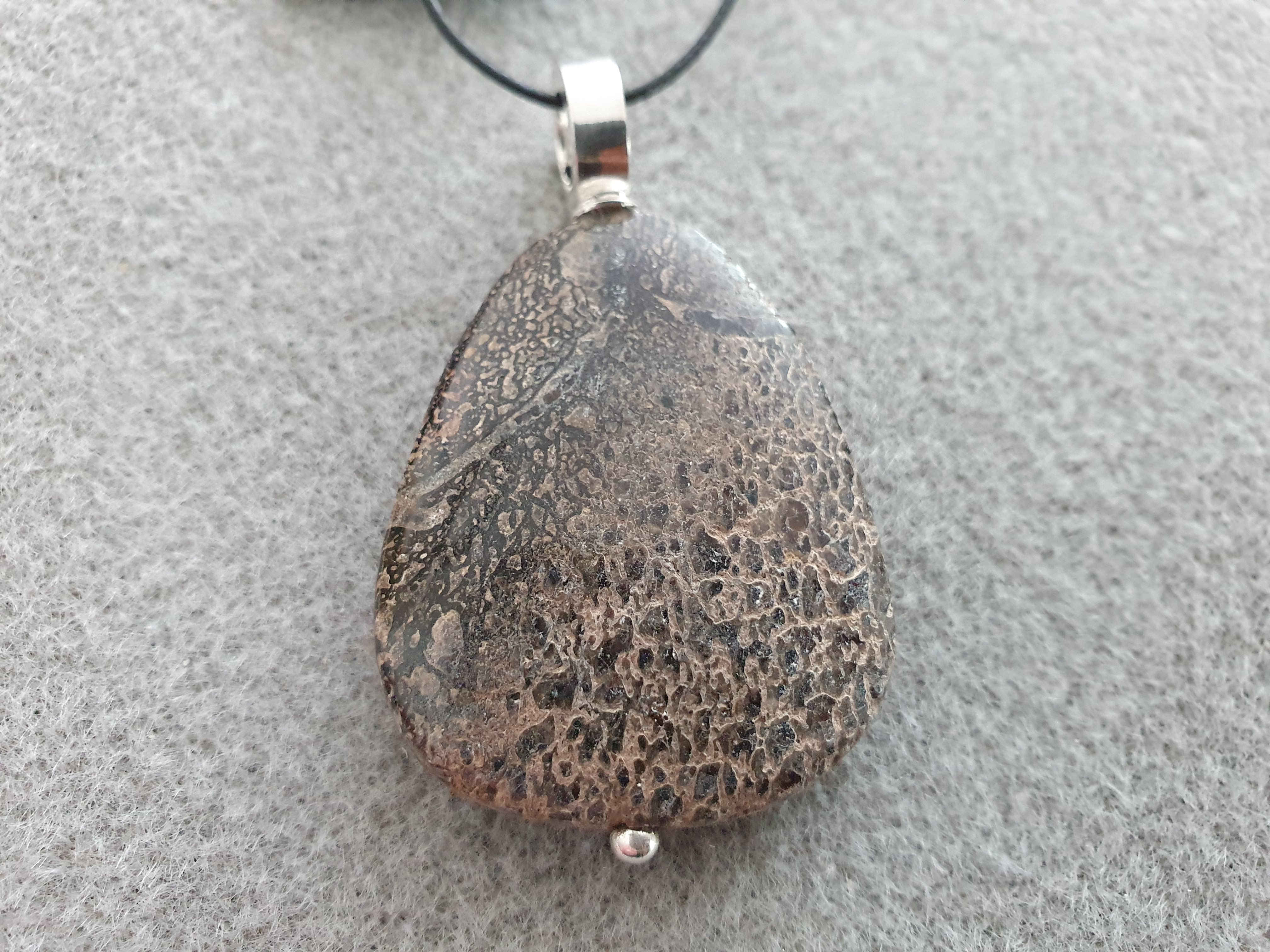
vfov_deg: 53.1
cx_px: 635
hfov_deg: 67.3
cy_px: 476
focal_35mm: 26
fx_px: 954
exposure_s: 1/50
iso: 640
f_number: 2.4
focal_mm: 4.32
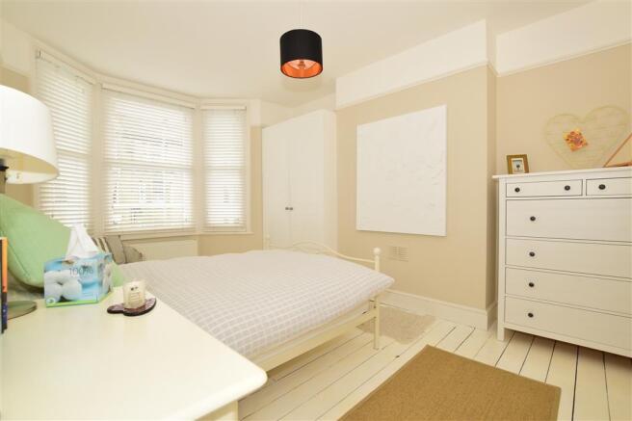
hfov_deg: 100.4
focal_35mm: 15
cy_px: 210
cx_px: 316
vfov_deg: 77.3
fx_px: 263
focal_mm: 10
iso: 400
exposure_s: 1/100
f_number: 7.1
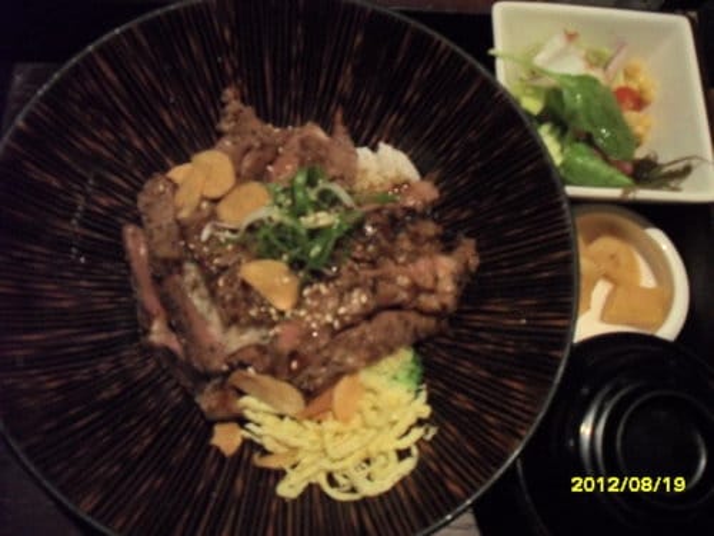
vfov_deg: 40.7
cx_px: 357
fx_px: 722
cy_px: 268
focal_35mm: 35
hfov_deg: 52.6
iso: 800
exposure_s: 1/15
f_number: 2.8
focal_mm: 6.2
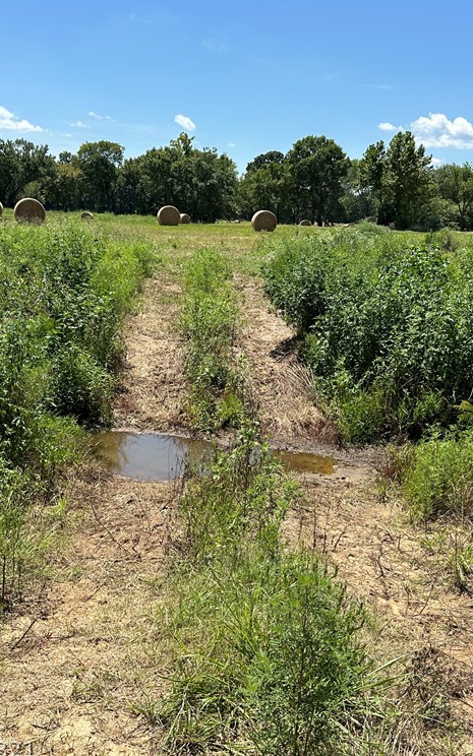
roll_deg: -2.0
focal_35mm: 35
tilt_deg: -12.9
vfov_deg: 55.3
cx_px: 239
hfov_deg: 36.3
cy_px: 376
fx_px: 722
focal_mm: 6.86
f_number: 1.78
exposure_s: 1/3717
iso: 80
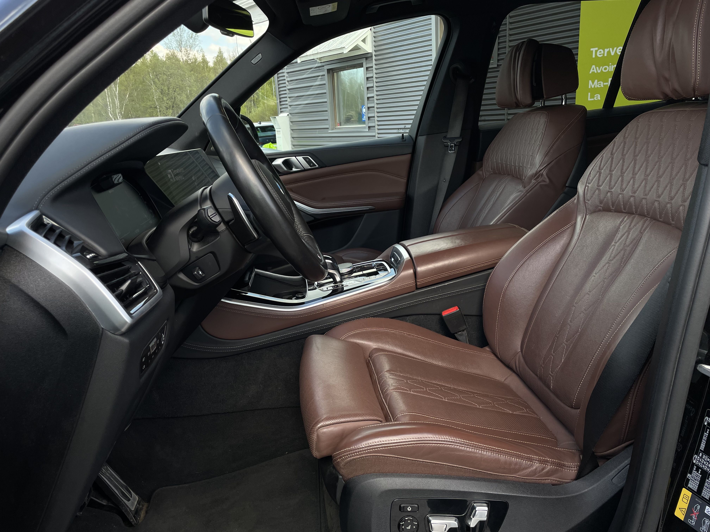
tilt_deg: -15.9
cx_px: 355
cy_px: 266
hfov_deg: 67.3
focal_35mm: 26
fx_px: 533
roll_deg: +3.4
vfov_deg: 53.1
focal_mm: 4.2
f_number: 1.6
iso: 50
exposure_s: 1/633
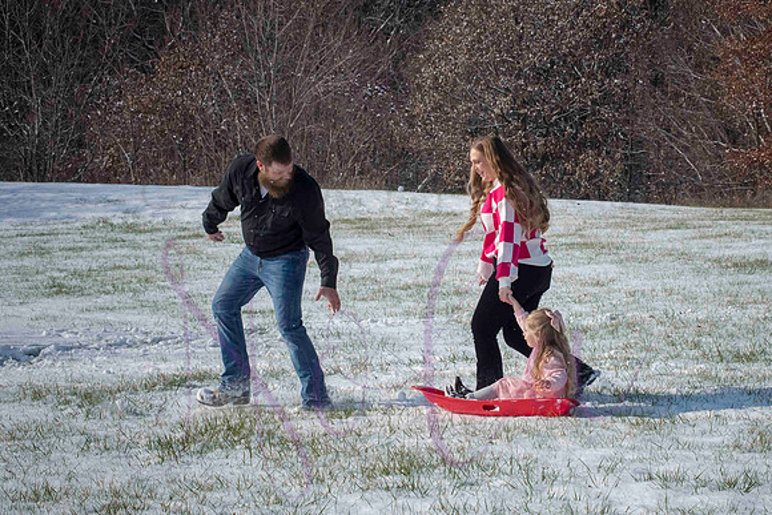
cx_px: 470
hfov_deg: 18.3
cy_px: 255
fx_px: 2388
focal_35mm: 111
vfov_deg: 12.3
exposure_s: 1/1000
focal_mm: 80
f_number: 14
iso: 640
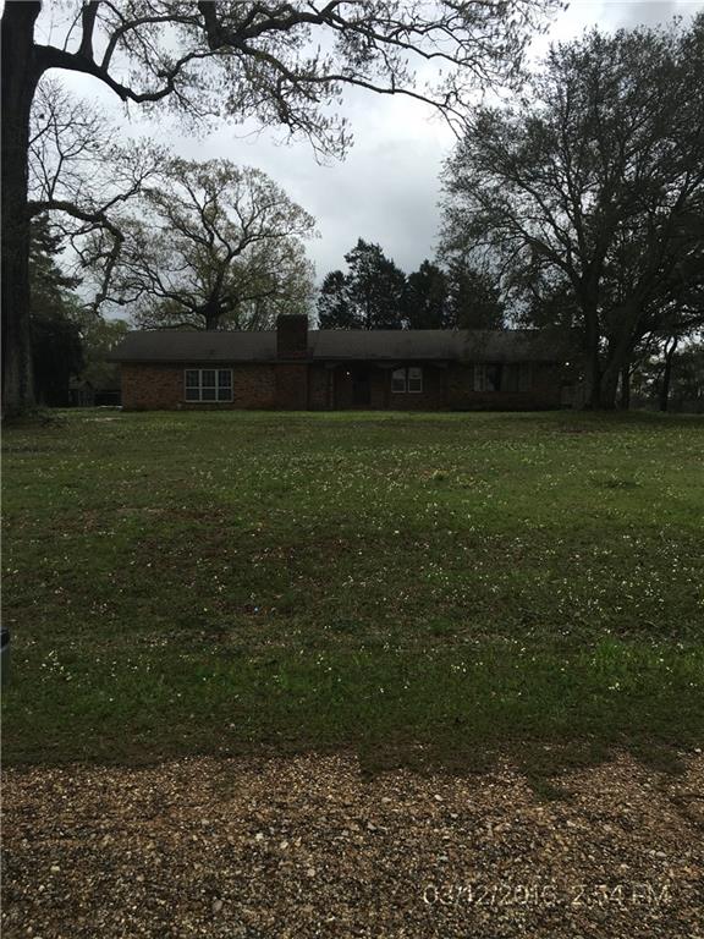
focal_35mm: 29
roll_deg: -0.1
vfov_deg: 61.7
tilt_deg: -4.0
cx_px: 352
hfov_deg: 48.2
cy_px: 470
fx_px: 786
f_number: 2.2
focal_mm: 4.15
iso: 25
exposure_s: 1/725
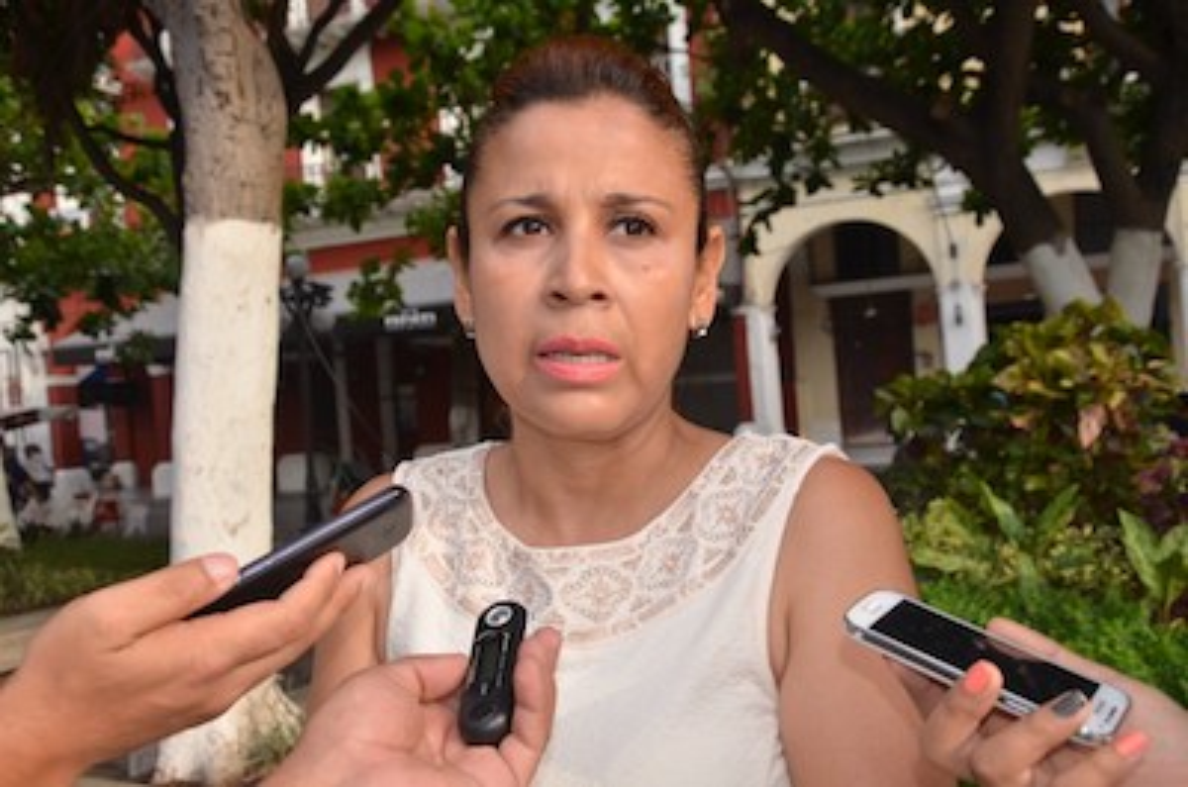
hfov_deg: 46.5
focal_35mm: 42
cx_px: 594
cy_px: 394
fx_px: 1383
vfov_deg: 31.8
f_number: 7.1
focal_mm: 28
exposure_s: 1/250
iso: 250
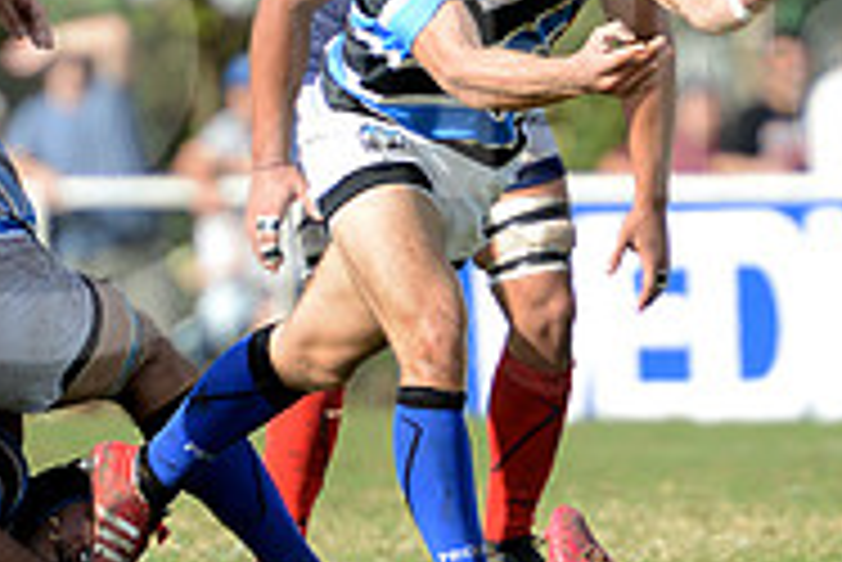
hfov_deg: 2.4
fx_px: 20293
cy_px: 43
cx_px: 801
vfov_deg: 1.6
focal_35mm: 867
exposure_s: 1/1250
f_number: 4
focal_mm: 280
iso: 500
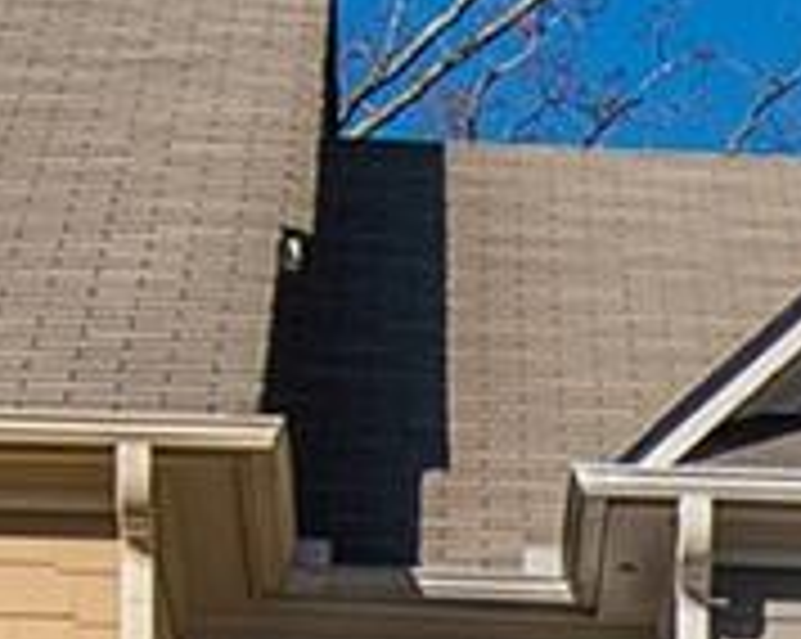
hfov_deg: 9.5
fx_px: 4594
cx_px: 1431
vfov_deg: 7.7
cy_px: 1192
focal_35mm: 194
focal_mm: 24
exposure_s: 1/750
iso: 200
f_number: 8
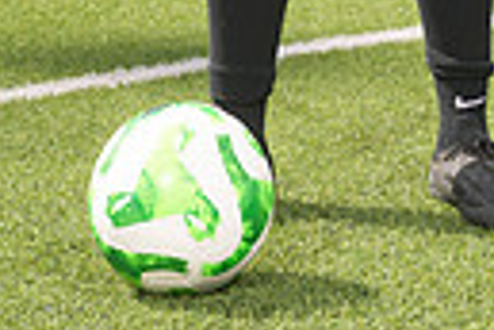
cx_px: 356
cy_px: -522
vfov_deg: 6.4
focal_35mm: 202
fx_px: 2772
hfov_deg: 10.2
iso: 100
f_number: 8
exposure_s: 1/200
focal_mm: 58
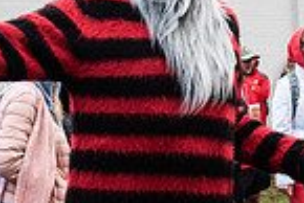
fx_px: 811
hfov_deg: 21.0
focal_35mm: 96
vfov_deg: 14.3
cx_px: 229
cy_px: 112
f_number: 3.5
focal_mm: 24
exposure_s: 1/250
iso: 400
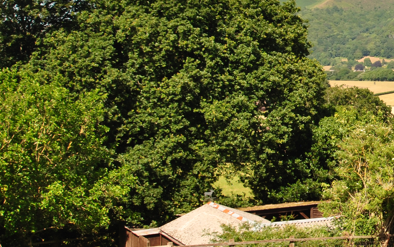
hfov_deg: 22.6
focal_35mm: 86
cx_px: 443
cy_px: 57
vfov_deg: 15.1
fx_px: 924
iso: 200
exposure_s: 1/200
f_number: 10
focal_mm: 24
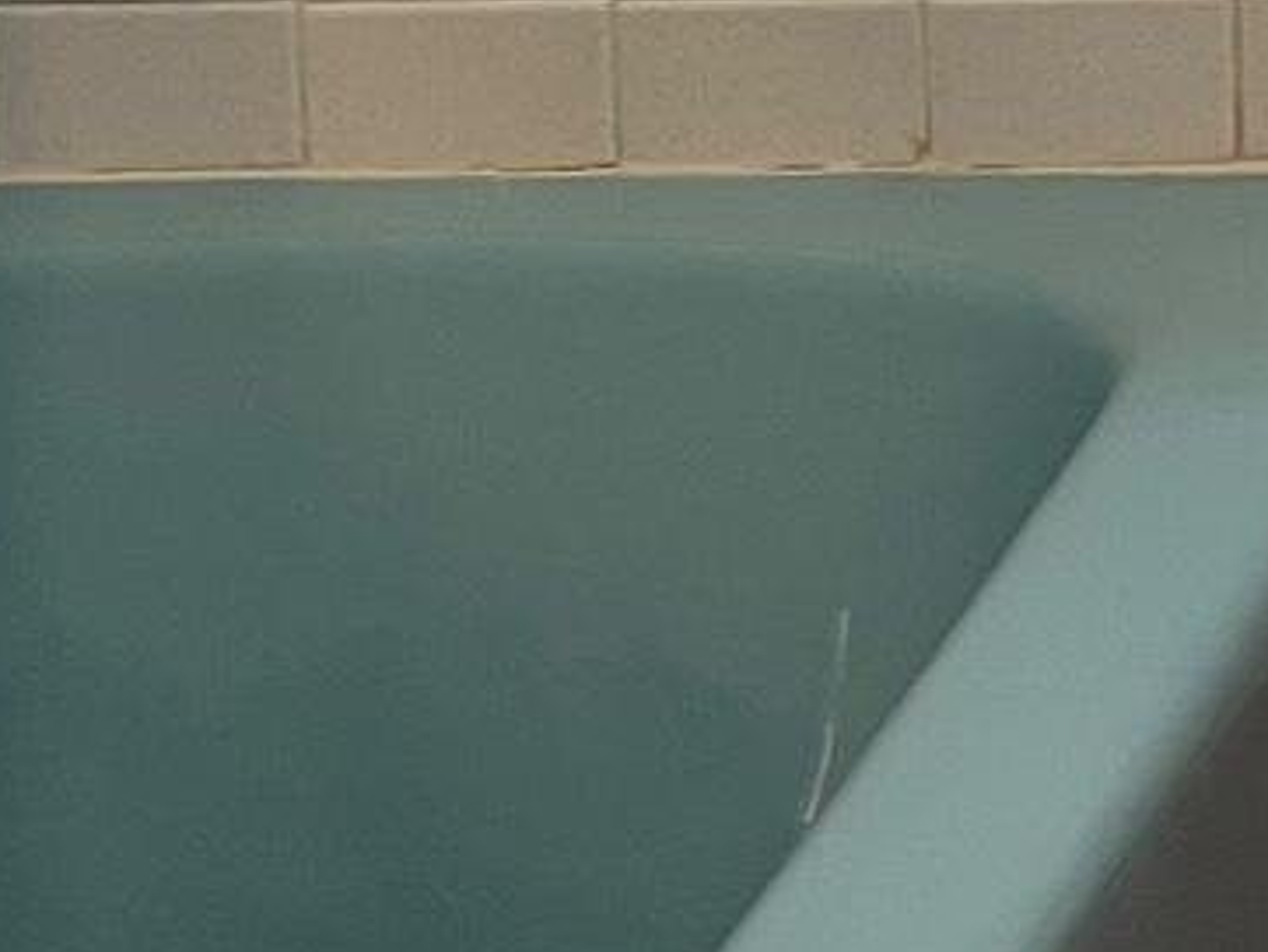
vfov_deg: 9.3
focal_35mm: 147
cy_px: -1130
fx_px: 5388
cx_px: 2701
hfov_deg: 11.7
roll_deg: +1.6
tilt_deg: -4.8
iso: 160
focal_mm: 5.7
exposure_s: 1/60
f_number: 1.5
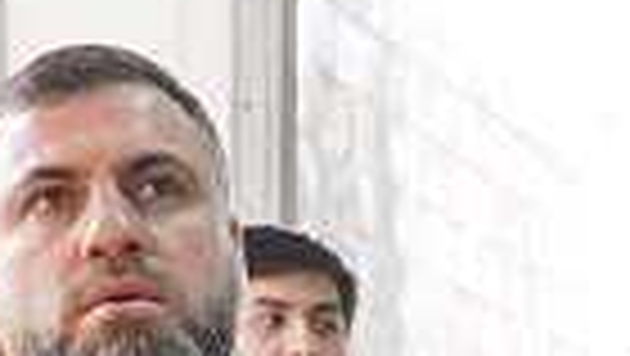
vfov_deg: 5.5
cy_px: 852
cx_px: 598
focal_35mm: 212
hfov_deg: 10.1
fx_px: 3550
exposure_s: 1/160
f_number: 4
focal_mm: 21
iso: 800
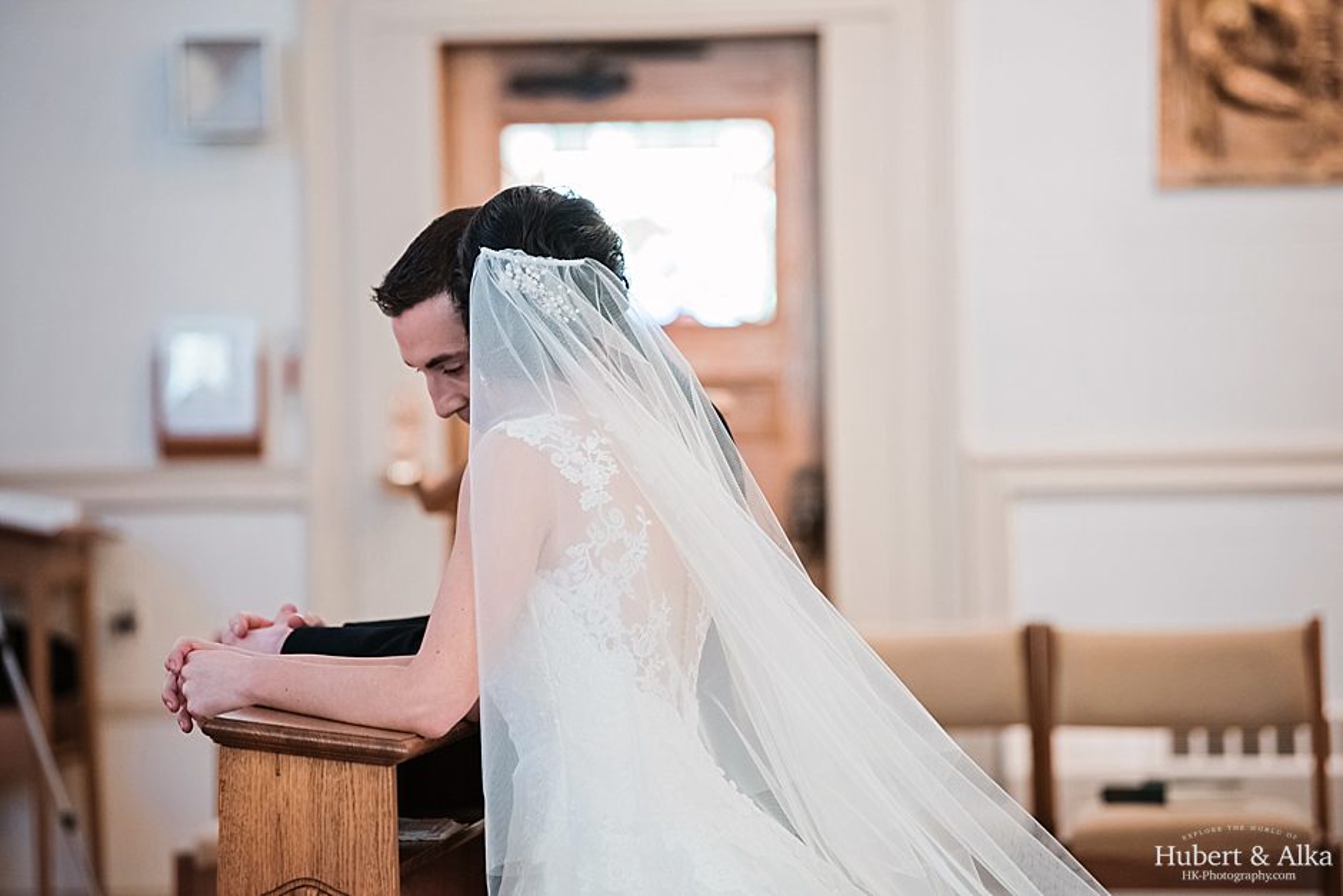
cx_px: 672
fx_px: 5037
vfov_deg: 10.2
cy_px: 448
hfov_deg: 15.2
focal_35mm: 135
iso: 1000
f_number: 2.8
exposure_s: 1/80
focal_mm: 135
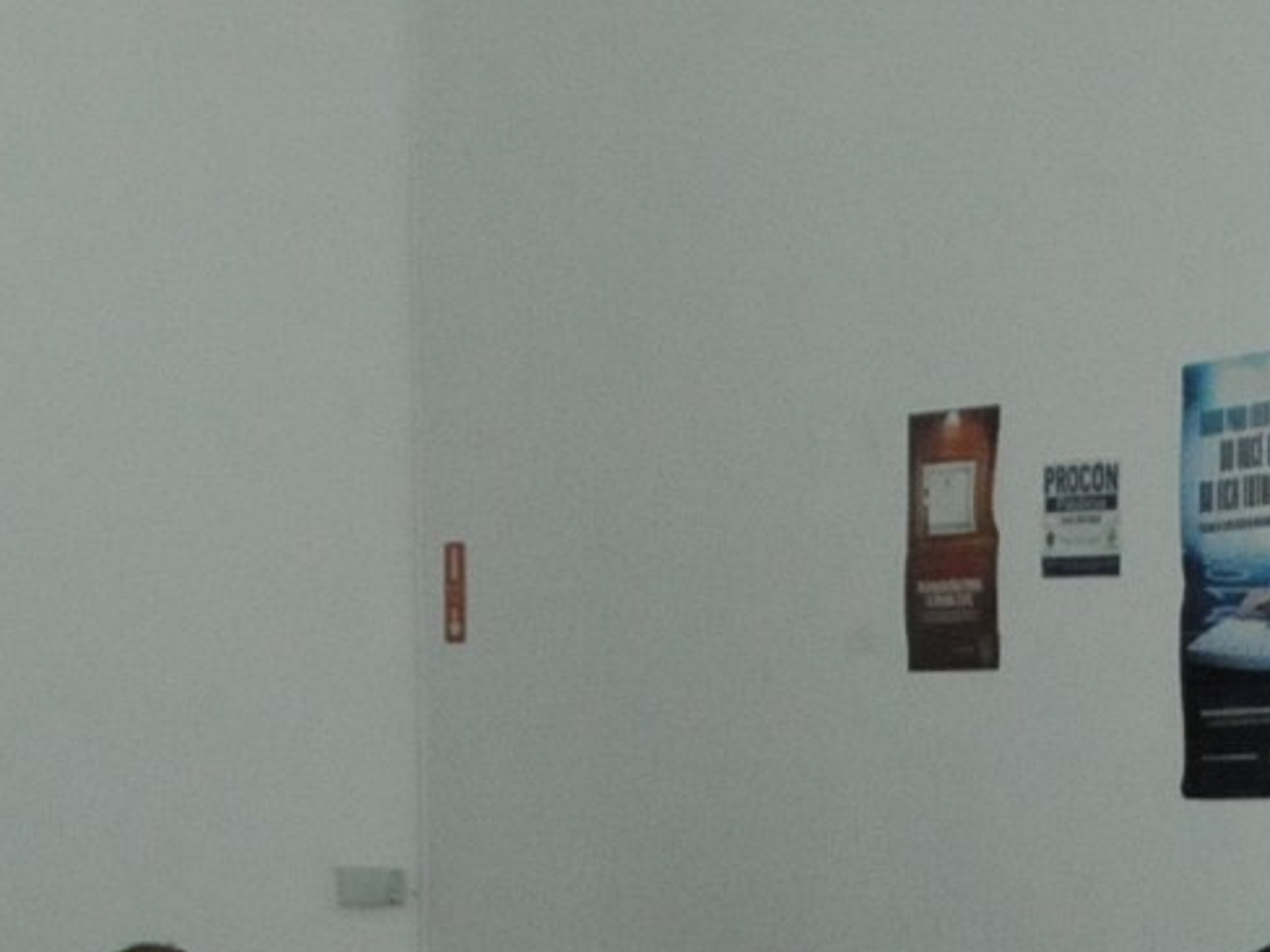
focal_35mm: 114
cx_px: 1098
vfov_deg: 12.5
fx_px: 4182
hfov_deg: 17.1
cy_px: 1301
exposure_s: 1/250
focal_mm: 18
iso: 3200
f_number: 6.3
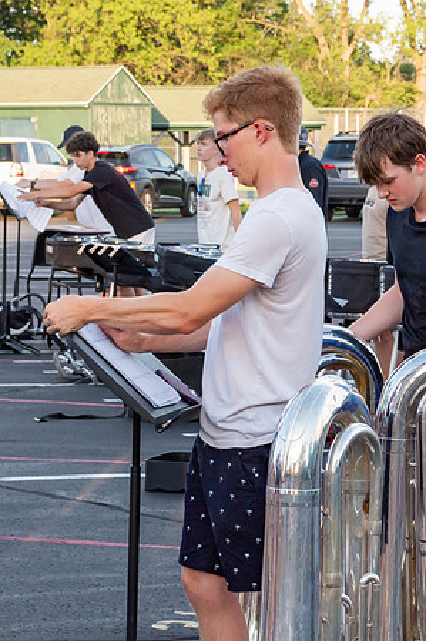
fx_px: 2603
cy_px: 253
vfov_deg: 14.0
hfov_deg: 9.4
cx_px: 270
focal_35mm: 146
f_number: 9
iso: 1250
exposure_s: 1/640
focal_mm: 70
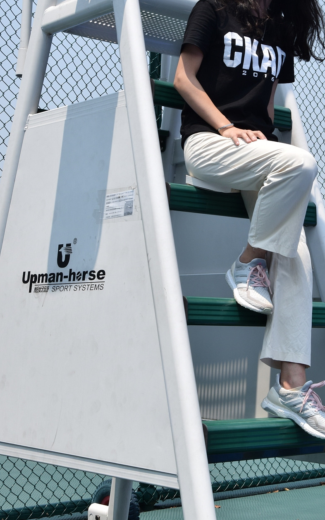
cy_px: 175
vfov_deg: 29.2
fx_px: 992
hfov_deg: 18.4
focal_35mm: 70
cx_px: 258
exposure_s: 1/125
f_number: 13
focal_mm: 30
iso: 100
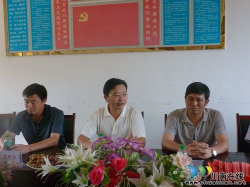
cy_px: 94
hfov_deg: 55.4
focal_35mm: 33
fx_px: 238
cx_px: 125
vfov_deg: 42.9
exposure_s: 1/60
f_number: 3.6
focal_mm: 5.9
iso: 400
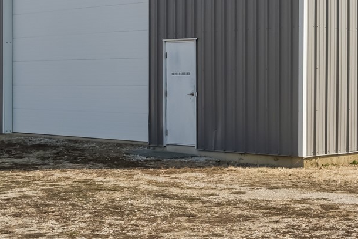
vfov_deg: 15.3
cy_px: 50
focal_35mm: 89
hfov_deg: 22.1
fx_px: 885
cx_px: 345
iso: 400
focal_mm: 32
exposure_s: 1/1000
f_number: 9
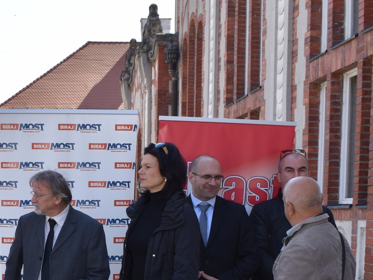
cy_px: 281
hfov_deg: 25.9
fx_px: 787
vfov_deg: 19.6
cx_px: 45
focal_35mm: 73
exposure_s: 1/200
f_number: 6.3
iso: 100
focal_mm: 22
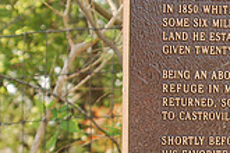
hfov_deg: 13.2
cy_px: 124
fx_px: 945
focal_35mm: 148
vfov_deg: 9.2
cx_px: 330
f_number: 5.6
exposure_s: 1/125
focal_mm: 28
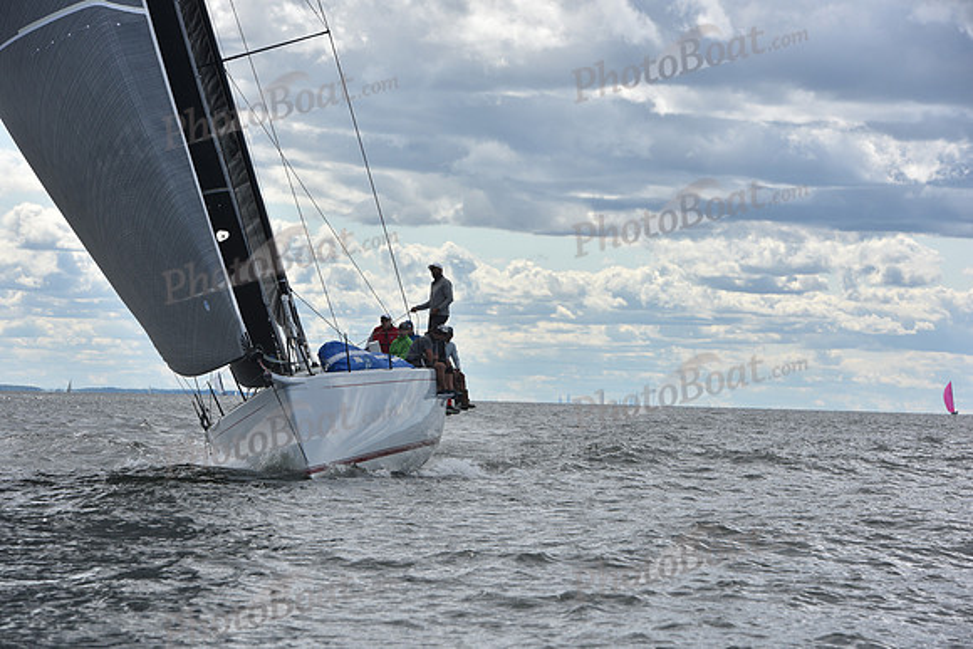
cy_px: 324
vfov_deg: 9.5
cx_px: 486
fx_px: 3920
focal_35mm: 145
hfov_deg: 14.2
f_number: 9
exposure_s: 1/1000
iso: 250
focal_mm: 145
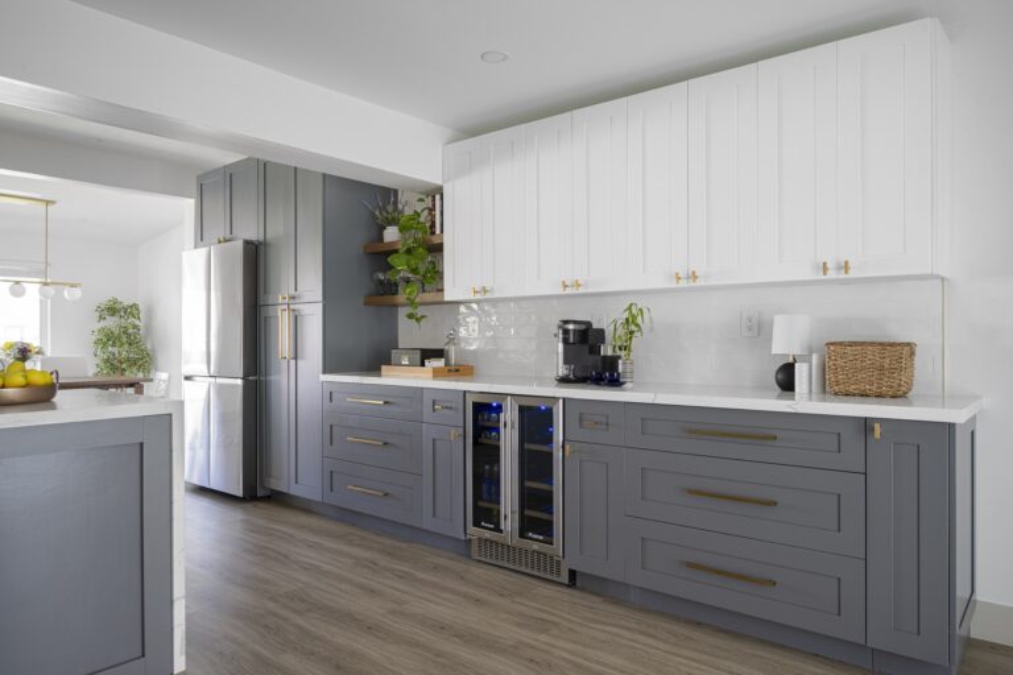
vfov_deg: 56.1
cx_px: 506
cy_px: 338
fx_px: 633
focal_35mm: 22
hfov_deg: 77.3
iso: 160
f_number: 10
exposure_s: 1/1.67
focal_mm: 22.5
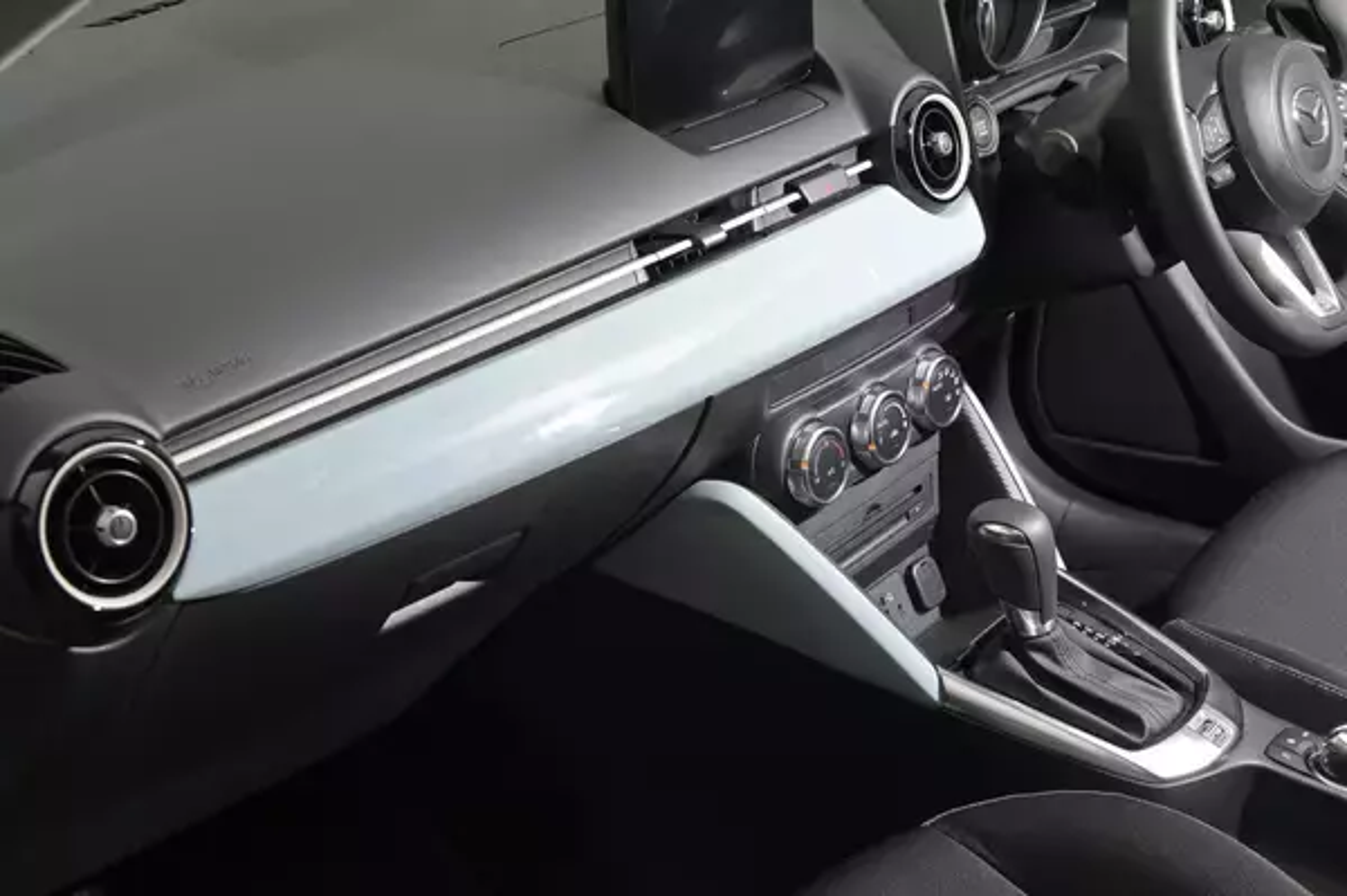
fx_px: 1794
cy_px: 448
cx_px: 674
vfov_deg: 28.0
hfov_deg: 41.1
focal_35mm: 48
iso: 400
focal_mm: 48
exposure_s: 1/125
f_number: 8
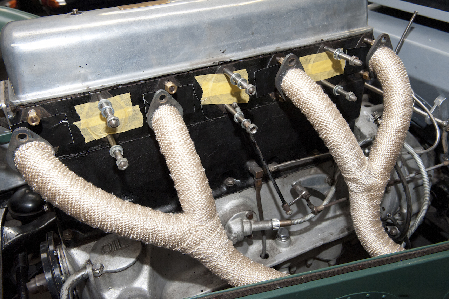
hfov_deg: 58.7
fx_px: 399
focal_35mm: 32
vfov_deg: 41.1
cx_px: 224
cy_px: 150
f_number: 10
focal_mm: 32
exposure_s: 1/80
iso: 3200
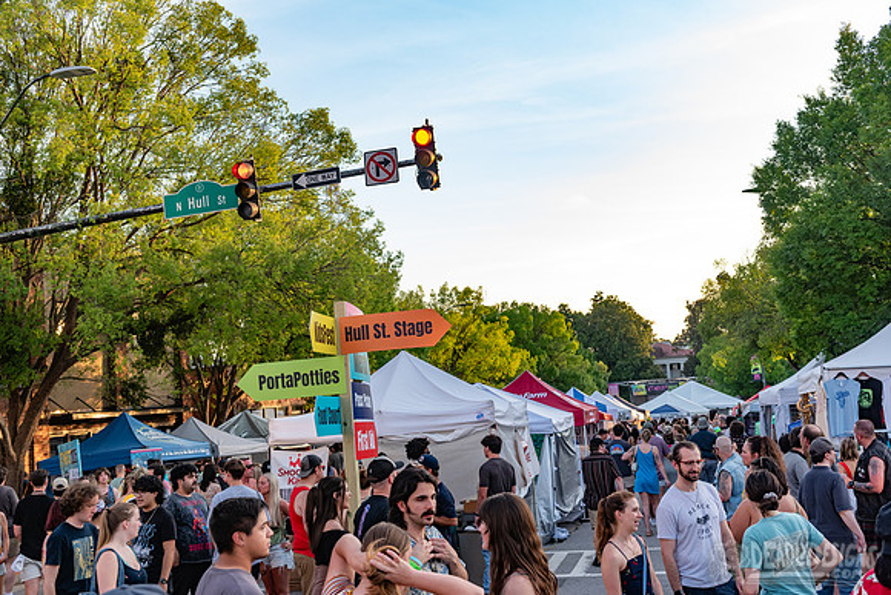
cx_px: 446
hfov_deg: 48.4
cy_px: 298
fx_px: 990
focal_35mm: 40
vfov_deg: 33.4
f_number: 5
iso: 400
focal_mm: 40
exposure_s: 1/320
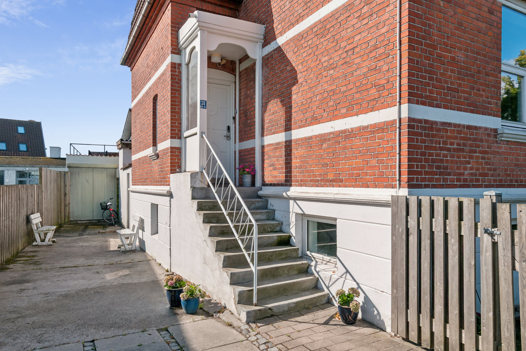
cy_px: 176
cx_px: 263
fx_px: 329
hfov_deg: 77.3
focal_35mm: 22
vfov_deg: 56.1
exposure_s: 1/500
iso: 200
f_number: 10
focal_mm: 15
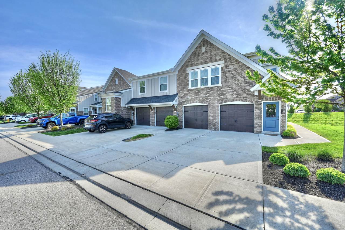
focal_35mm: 14
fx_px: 134
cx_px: 172
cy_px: 115
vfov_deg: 81.2
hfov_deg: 104.3
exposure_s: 1/40
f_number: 11
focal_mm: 14
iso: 100
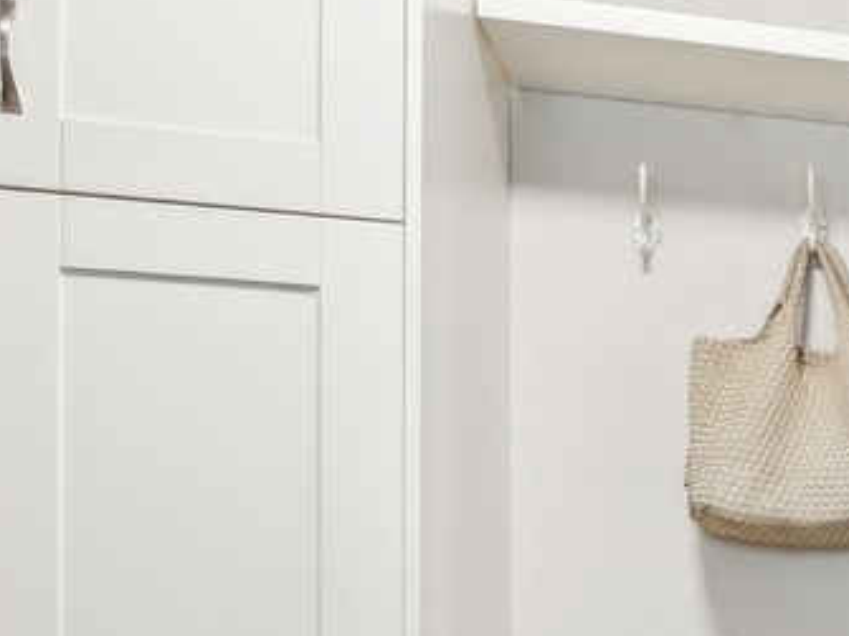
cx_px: 1784
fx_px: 1937
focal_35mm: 79
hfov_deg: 16.9
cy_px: 720
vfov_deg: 17.9
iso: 320
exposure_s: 1/8
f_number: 8
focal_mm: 17
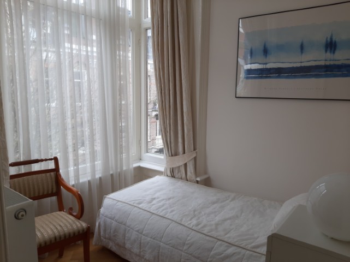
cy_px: 131
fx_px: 263
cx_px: 175
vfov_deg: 53.0
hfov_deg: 67.3
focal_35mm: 26
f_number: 1.7
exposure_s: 1/100
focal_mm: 3.93
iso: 50
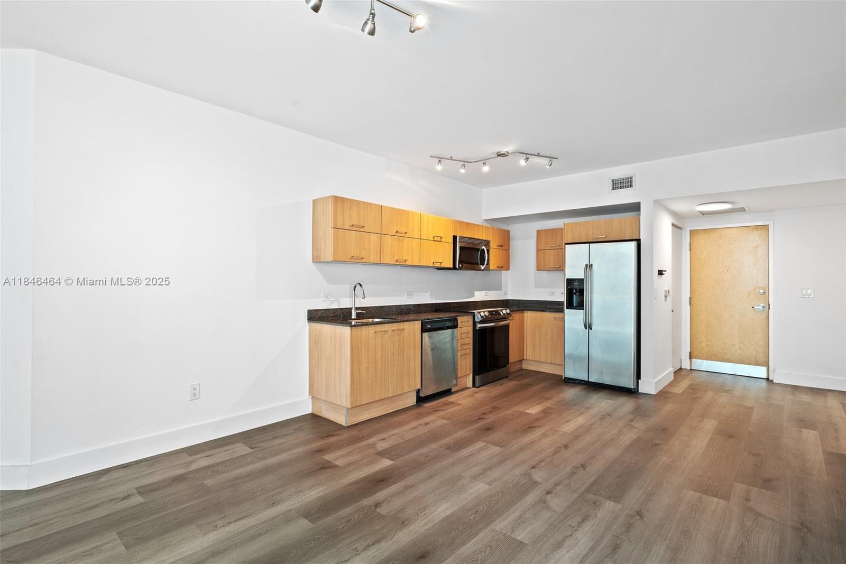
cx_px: 423
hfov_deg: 90.0
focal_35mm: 18
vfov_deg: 67.4
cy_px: 282
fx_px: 423
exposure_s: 1/20
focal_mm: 18
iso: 720
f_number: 8
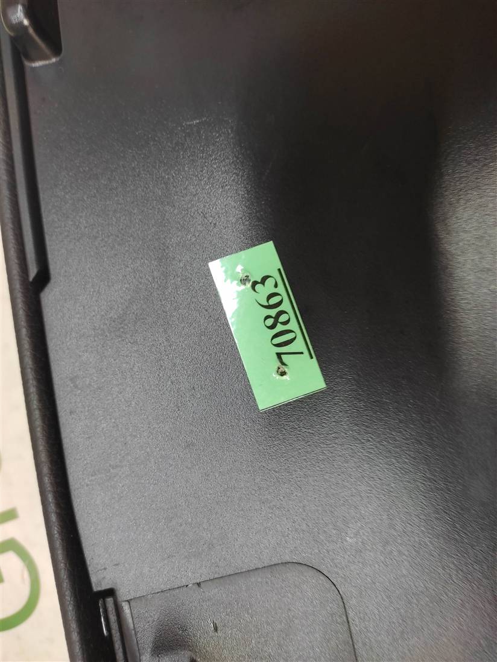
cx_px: 248
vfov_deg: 67.3
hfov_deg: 53.1
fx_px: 498
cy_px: 331
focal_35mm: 26
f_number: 1.79
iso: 122
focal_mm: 4.74
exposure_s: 1/33
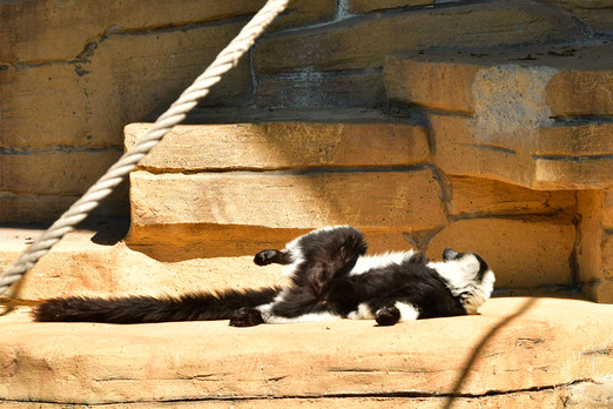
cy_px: 193
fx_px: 4257
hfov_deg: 8.2
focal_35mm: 250
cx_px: 371
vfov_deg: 5.5
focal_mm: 102
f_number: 5
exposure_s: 1/2500
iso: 500
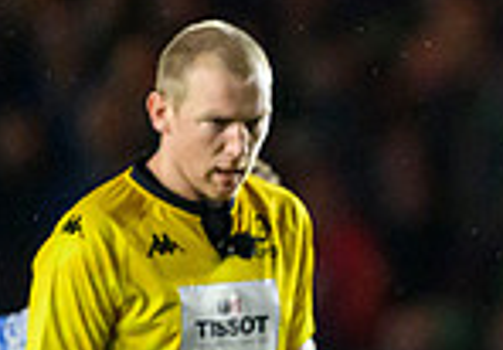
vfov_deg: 0.6
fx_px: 33906
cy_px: 839
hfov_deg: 0.8
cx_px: 1144
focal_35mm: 2394
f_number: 2.8
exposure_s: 1/1250
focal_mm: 400
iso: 6400
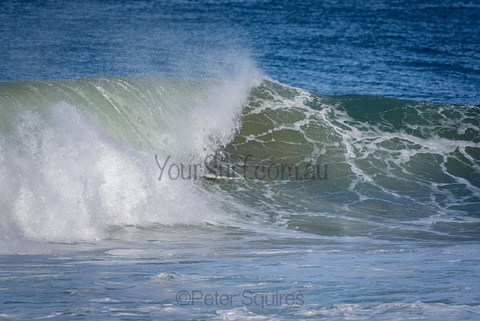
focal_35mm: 570
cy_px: 160
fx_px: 7601
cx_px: 240
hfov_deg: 3.6
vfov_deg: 2.4
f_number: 5.6
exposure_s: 1/2000
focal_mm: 380
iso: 250
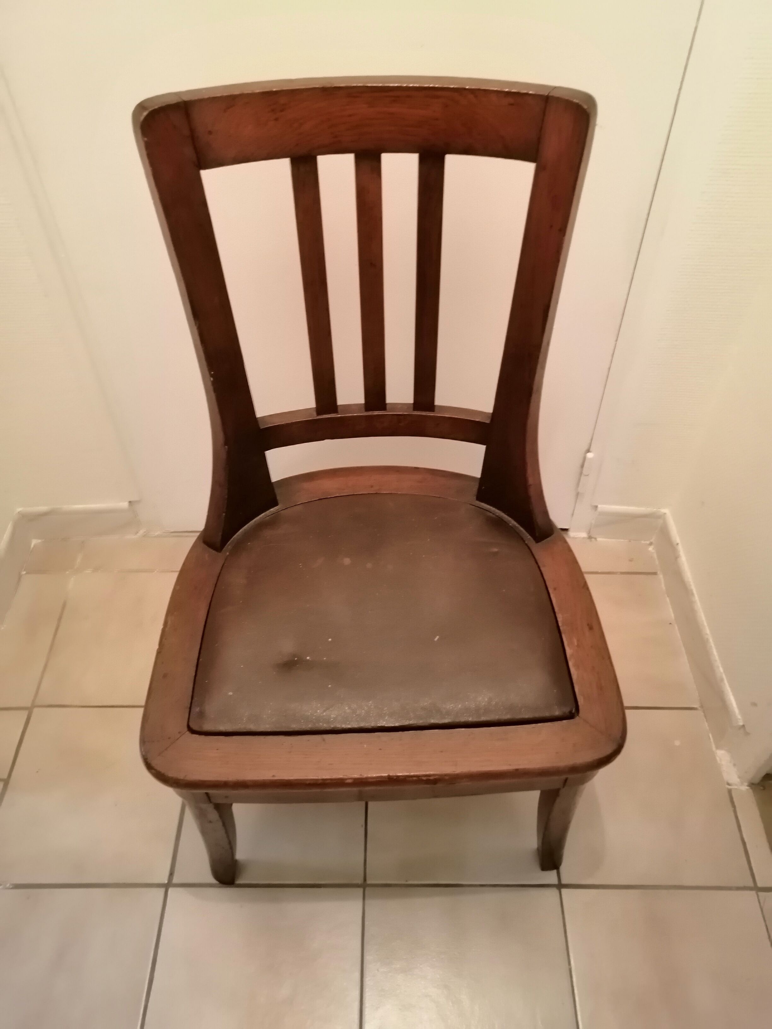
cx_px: 386
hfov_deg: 53.1
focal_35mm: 26
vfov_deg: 67.3
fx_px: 773
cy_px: 514
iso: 500
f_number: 1.8
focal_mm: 3.96
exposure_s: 1/20
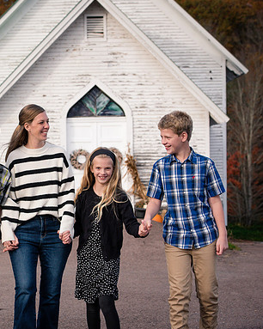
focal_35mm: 111
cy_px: 164
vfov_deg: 17.3
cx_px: 15
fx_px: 1081
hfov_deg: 13.7
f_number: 6.3
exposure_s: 1/1600
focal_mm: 78
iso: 900
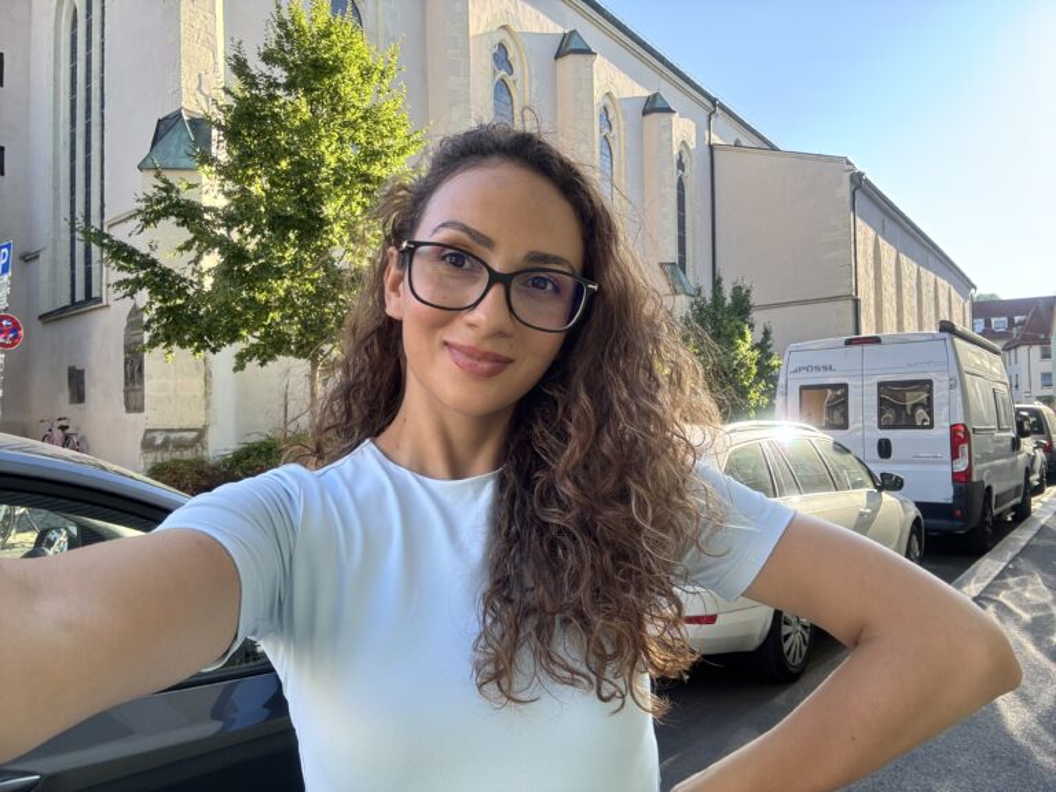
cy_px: 396
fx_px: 702
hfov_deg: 73.9
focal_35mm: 23
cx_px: 528
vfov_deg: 58.9
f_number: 1.9
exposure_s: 1/133
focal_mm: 2.69
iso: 40
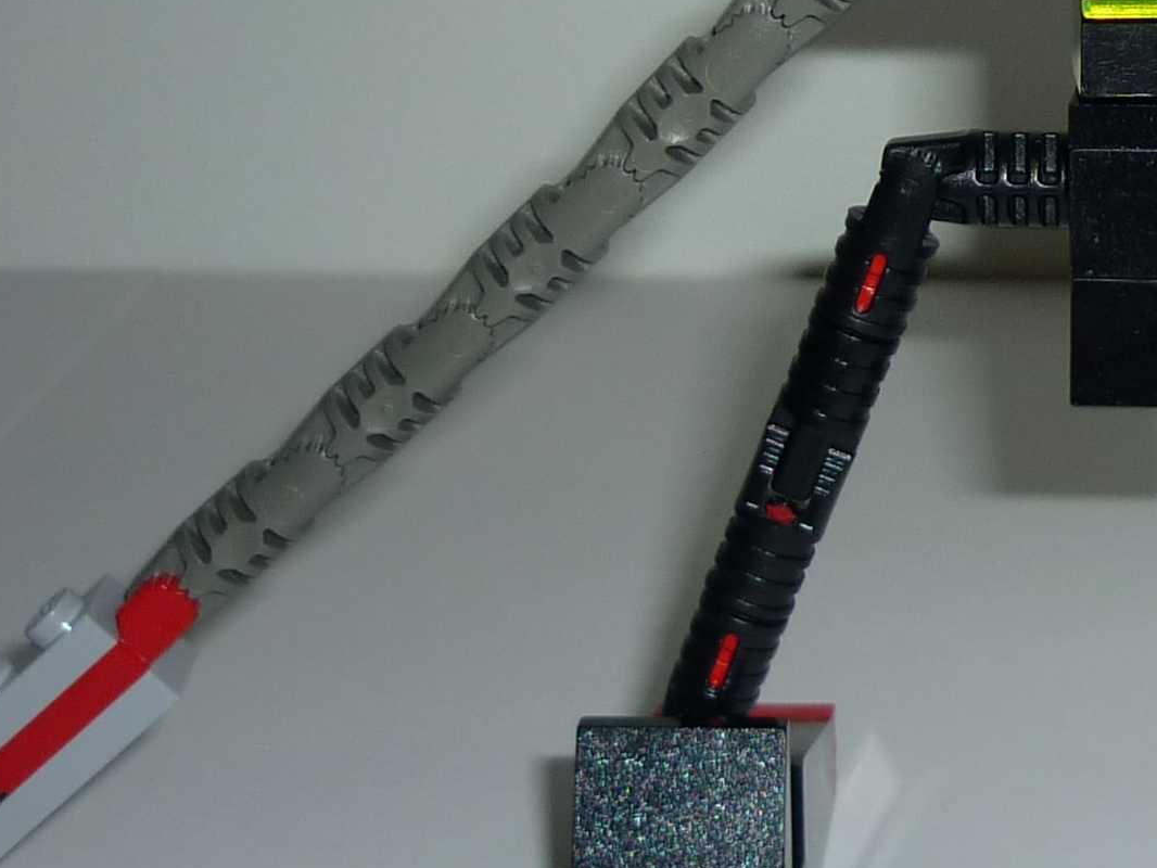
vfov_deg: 14.4
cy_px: -3
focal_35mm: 101
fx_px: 3377
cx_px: 1148
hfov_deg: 18.9
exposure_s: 1/30
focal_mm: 5.5
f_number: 2.8
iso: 100
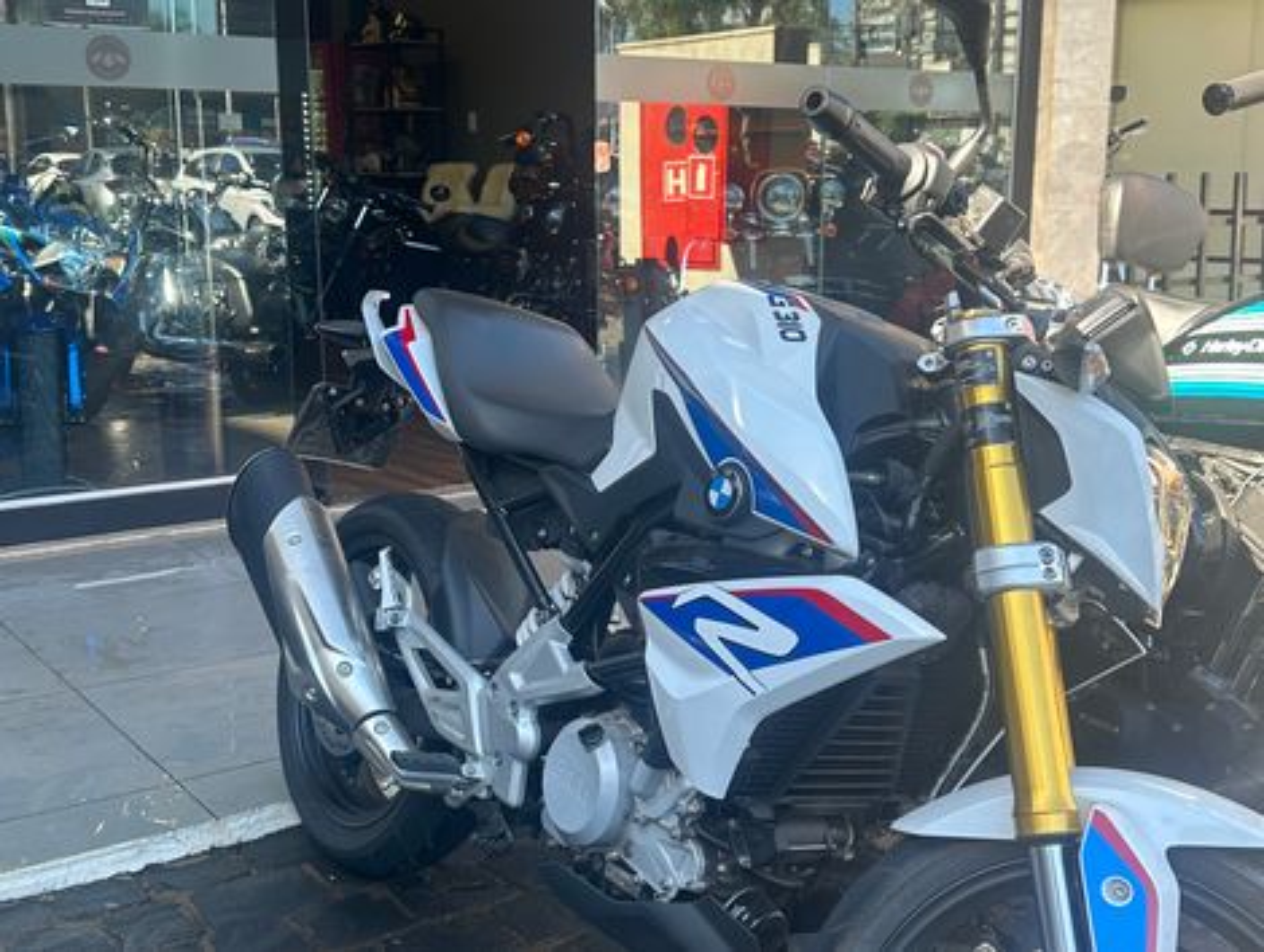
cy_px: 476
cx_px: 632
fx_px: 878
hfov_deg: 71.5
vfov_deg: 56.9
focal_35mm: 24
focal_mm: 6.86
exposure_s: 1/260
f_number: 1.78
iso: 80
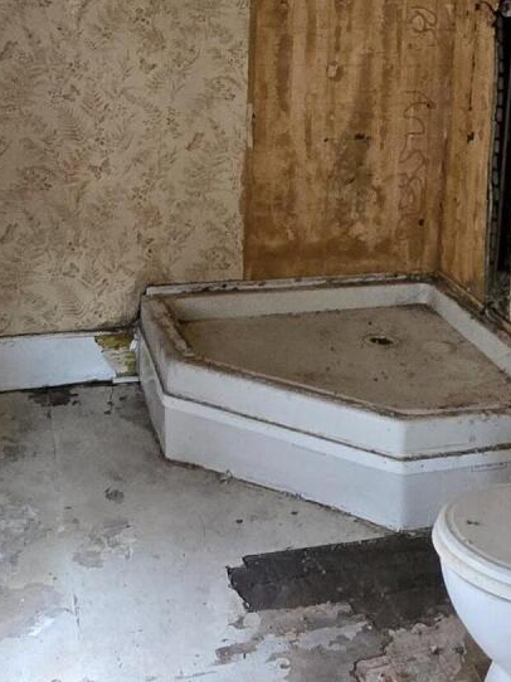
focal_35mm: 48
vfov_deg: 38.5
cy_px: 160
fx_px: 946
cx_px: 323
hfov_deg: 30.1
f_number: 2.2
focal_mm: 2.2
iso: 1000
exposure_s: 1/60
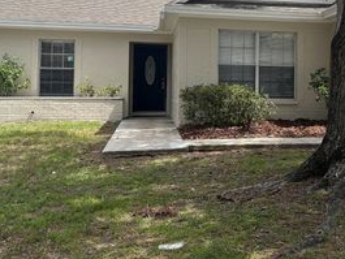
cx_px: 264
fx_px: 489
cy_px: 71
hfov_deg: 37.8
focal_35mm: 49
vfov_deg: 29.3
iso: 50
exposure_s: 1/3279
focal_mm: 5.96
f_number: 1.6
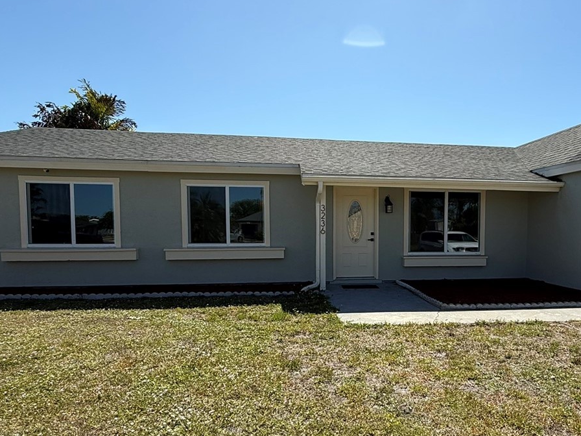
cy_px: 255
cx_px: 359
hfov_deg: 68.4
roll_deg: -0.5
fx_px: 420
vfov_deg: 54.6
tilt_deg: -3.1
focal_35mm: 25
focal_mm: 2.22
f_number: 2.2
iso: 50
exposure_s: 1/1901
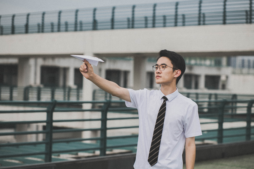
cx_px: 127
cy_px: 84
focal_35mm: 82
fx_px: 582
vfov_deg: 16.6
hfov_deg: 24.6
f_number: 2
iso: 100
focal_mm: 55
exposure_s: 1/3200
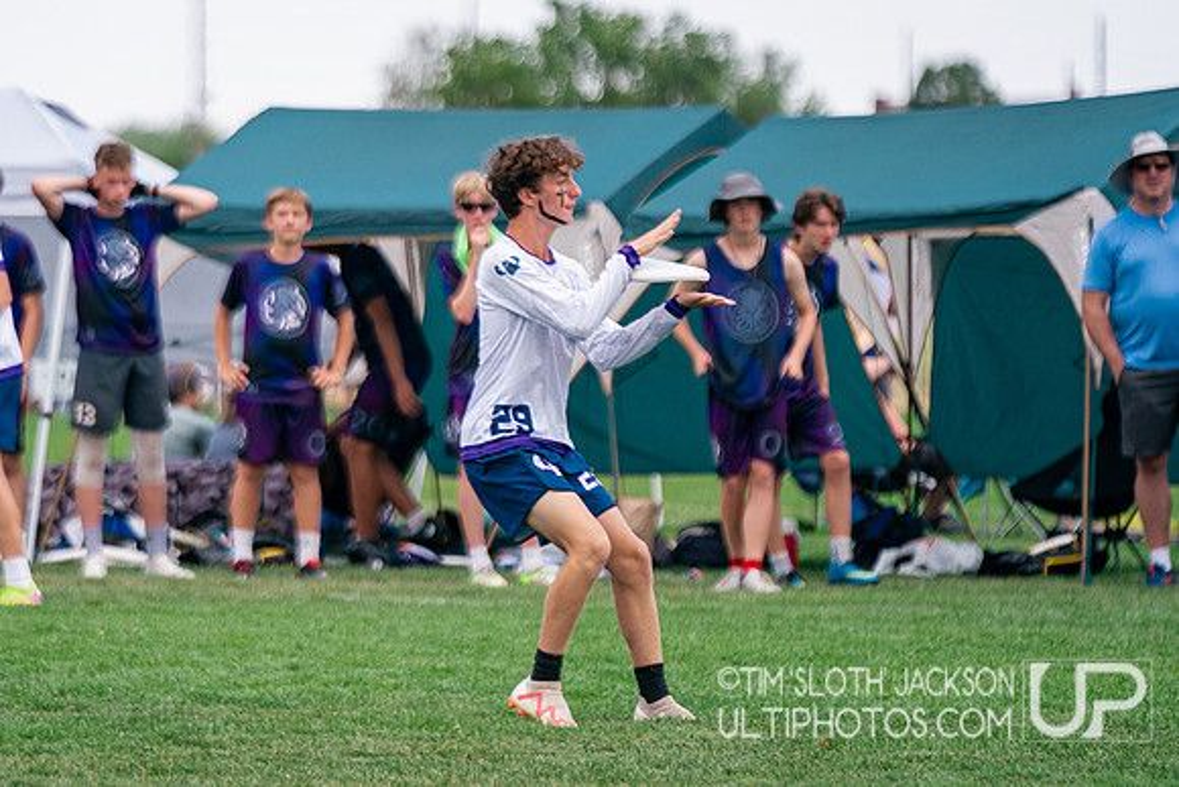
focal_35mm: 371
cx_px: 351
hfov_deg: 5.6
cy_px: 344
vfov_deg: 3.7
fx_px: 12150
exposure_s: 1/3200
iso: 400
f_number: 2.8
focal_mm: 200
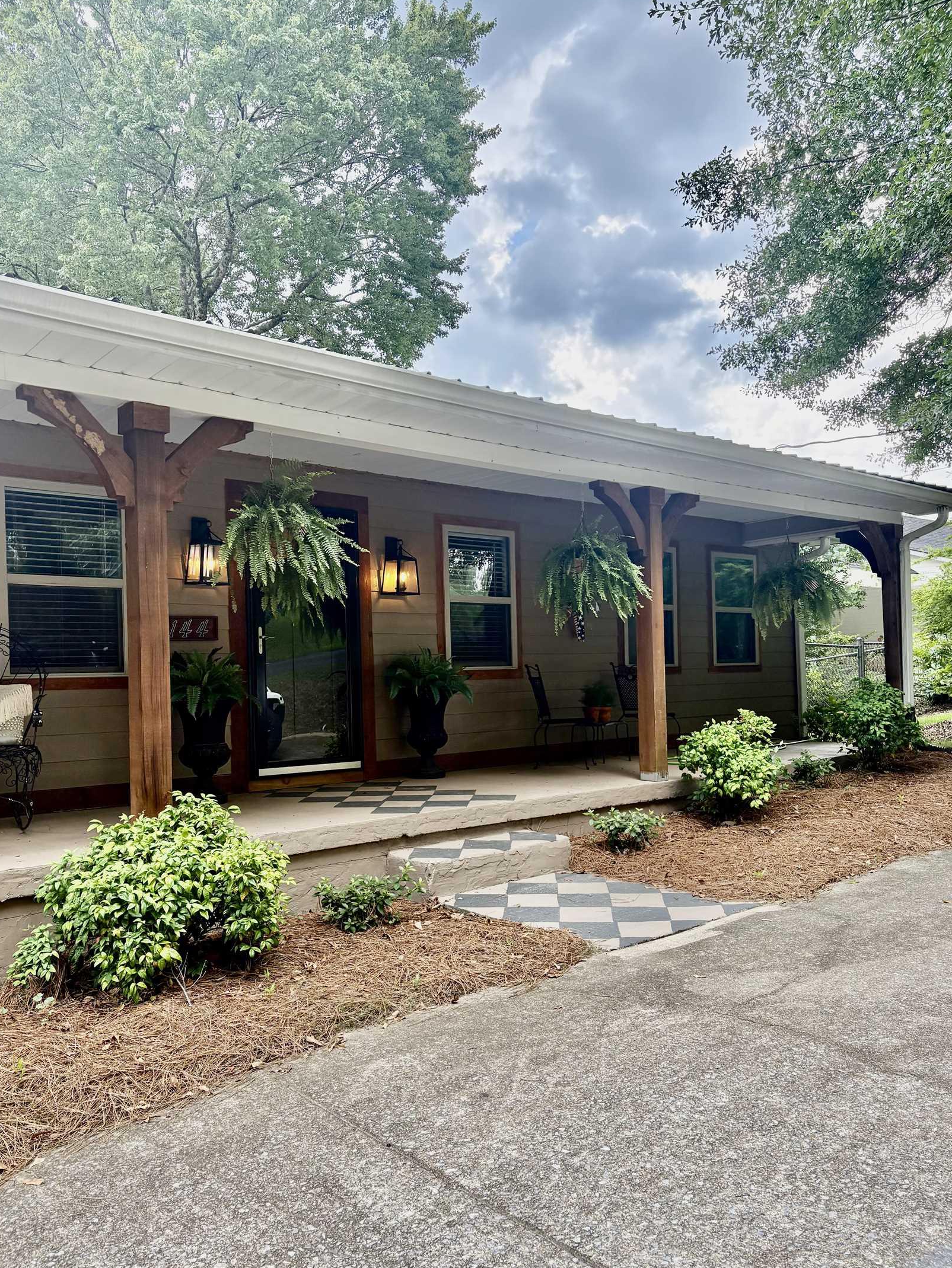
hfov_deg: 49.7
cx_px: 459
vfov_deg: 63.4
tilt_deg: +1.4
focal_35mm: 28
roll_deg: +1.4
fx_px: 1026
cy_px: 656
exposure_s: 1/618
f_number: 1.6
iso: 64
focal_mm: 5.96
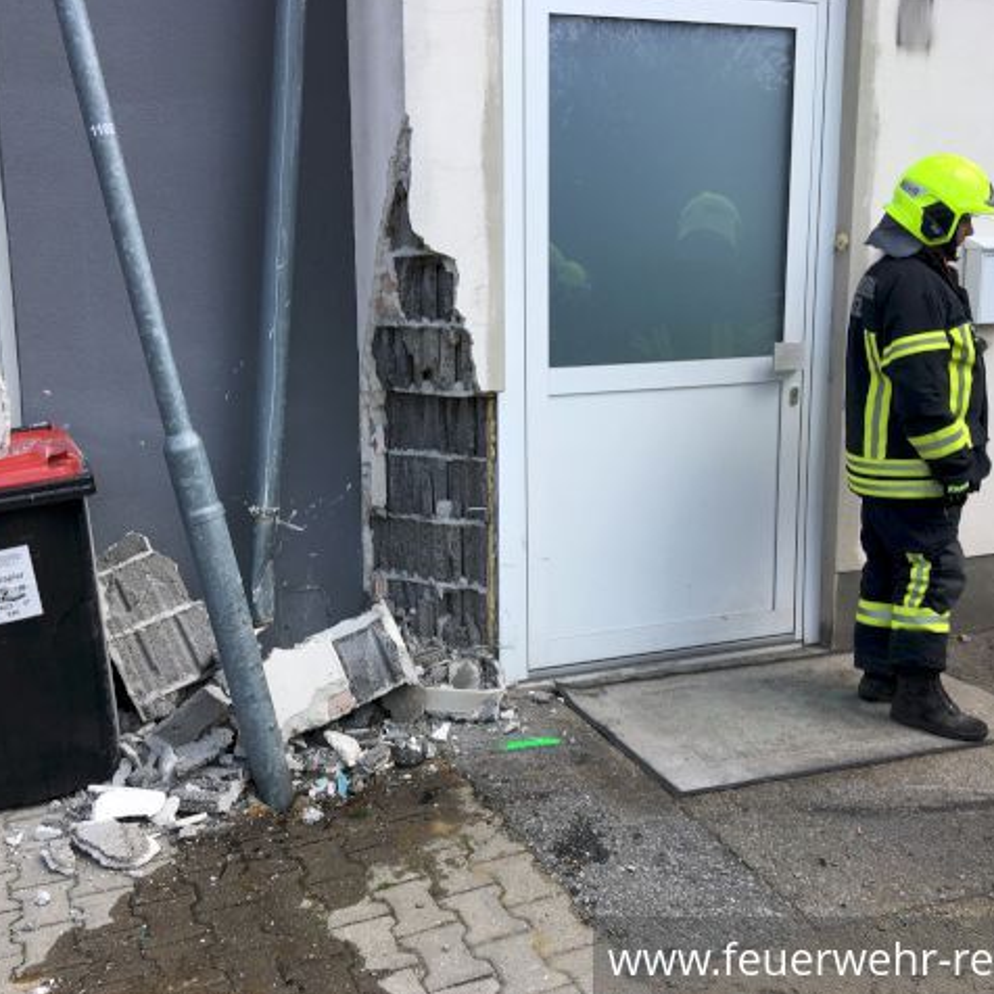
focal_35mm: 35
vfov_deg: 47.2
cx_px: 418
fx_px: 1137
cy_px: 498
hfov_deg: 47.0
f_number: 2.2
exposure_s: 1/874
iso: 25
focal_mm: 4.15
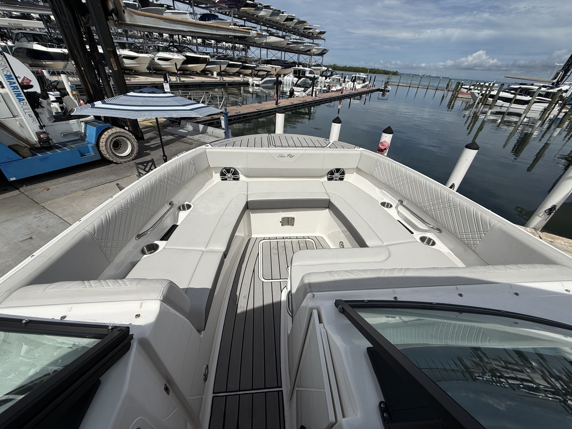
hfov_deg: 102.1
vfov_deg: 85.7
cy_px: 214
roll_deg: -3.7
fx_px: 231
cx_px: 286
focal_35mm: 14
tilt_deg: -31.5
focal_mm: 2.22
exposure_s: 1/7634
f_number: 2.2
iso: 40
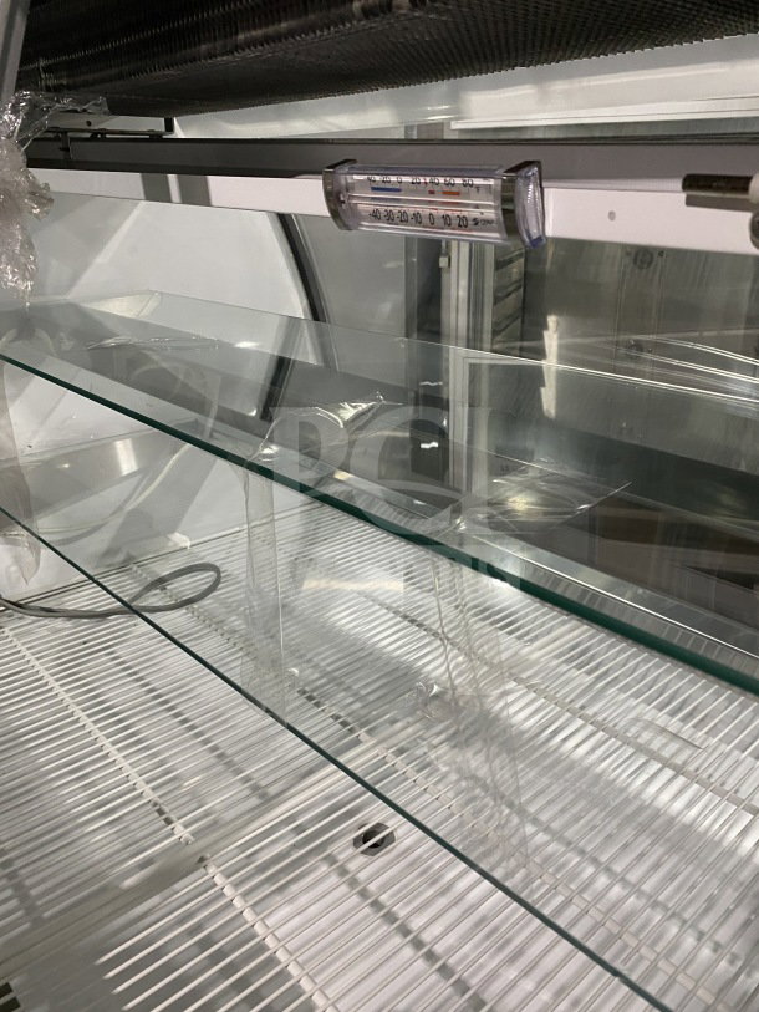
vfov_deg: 67.3
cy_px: 506
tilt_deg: -23.1
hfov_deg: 53.1
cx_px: 380
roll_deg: -0.4
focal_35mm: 26
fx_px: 760
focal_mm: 4.25
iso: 250
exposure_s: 1/60
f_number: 1.8
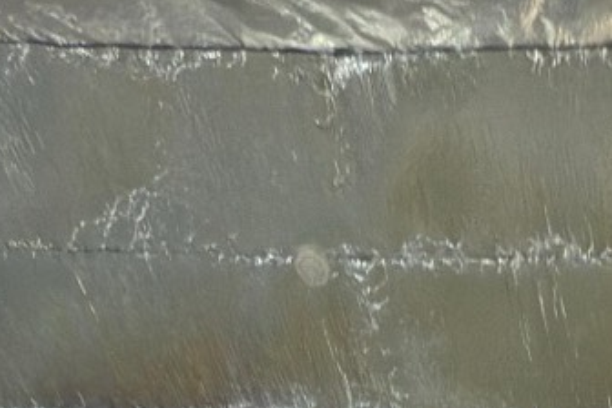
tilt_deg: -0.3
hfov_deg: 23.0
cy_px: 1228
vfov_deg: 11.1
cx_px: 801
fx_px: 1326
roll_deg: -0.5
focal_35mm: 78
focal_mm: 2.22
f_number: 2.2
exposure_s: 1/40
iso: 50
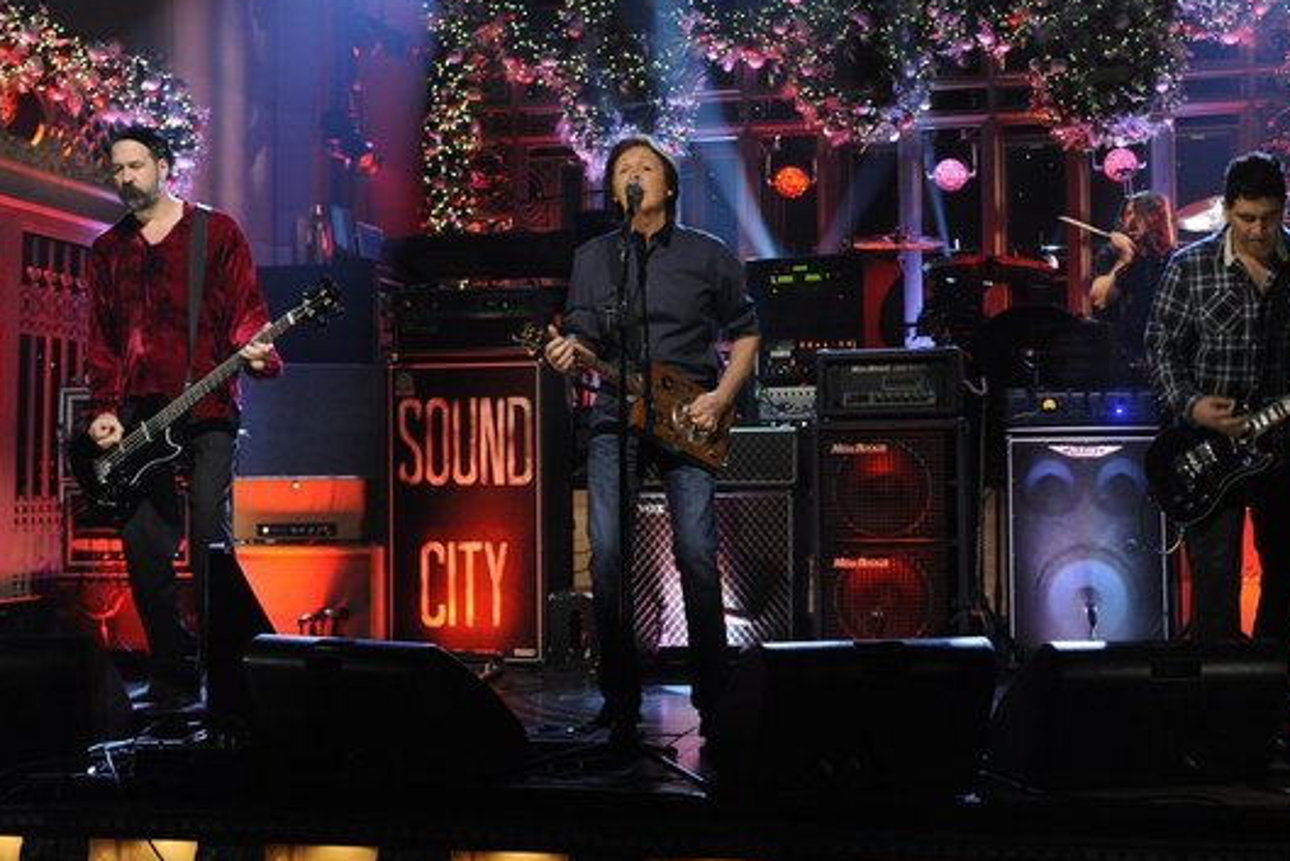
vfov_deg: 26.5
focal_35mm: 51
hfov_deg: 38.9
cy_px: 416
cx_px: 690
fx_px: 1828
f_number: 4
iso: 2500
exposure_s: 1/100
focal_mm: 45
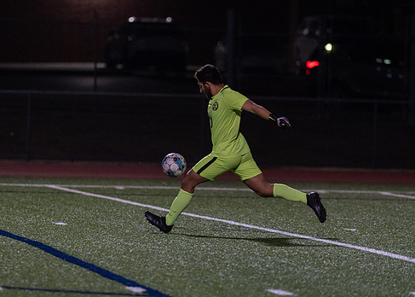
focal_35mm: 360
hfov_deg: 5.6
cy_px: 128
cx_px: 219
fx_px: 4244
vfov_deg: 4.0
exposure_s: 1/1250
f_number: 2.8
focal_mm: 200
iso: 2500
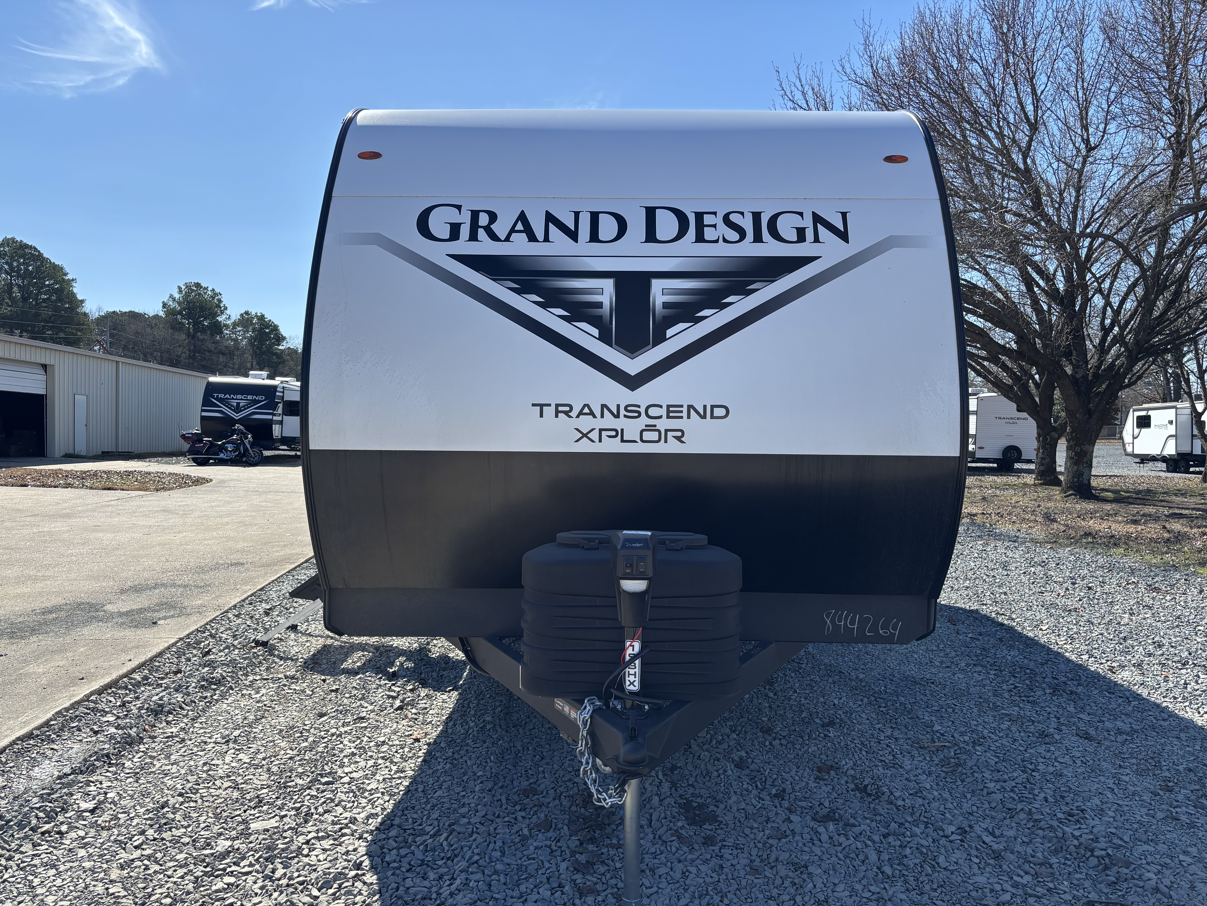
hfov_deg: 67.3
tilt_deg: -1.4
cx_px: 604
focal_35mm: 26
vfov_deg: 53.1
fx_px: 907
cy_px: 453
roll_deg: -1.1
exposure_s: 1/2513
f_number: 1.6
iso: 50
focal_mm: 5.96
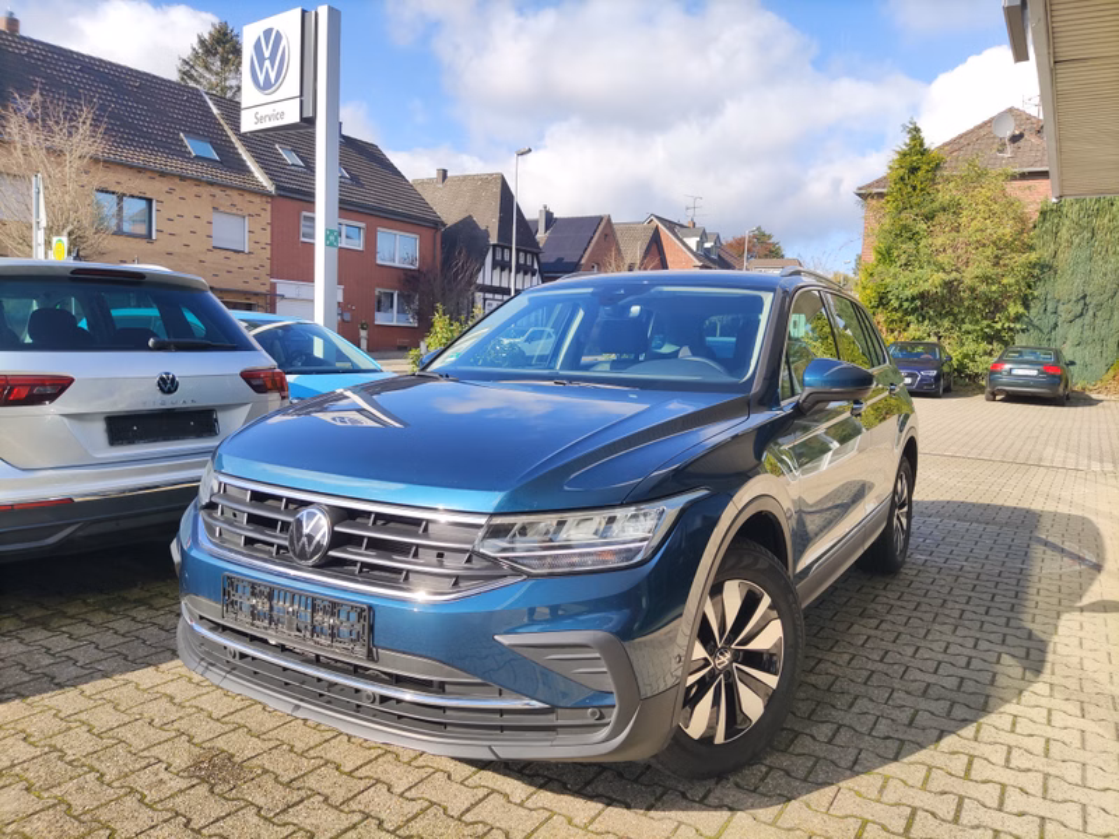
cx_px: 560
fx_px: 808
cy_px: 420
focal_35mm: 25
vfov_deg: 54.9
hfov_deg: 69.4
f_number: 1.79
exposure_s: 1/1046
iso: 50
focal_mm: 4.71
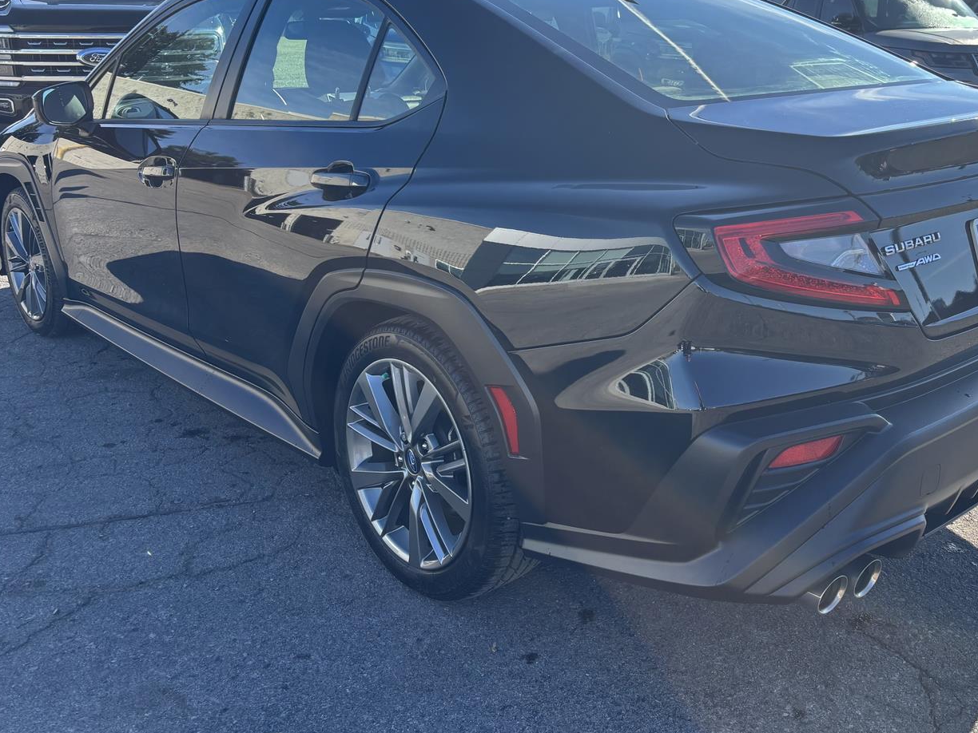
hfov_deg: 53.8
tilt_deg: -13.9
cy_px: 266
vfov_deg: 41.4
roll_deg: -1.4
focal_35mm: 34
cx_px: 545
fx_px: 961
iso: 50
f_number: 1.6
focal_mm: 5.96
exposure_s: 1/1152
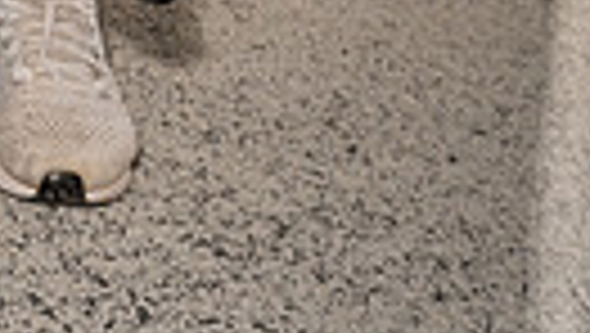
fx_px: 2928
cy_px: -612
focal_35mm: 187
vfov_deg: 6.1
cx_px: -41
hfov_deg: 11.4
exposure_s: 1/250
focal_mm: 52
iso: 250
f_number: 8
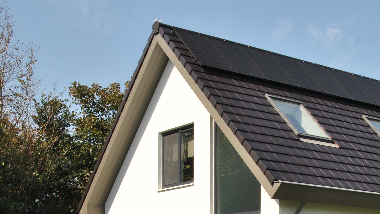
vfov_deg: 16.0
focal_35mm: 72
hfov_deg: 29.1
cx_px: 257
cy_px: 261
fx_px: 727
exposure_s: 1/200
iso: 100
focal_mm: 21
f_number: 9
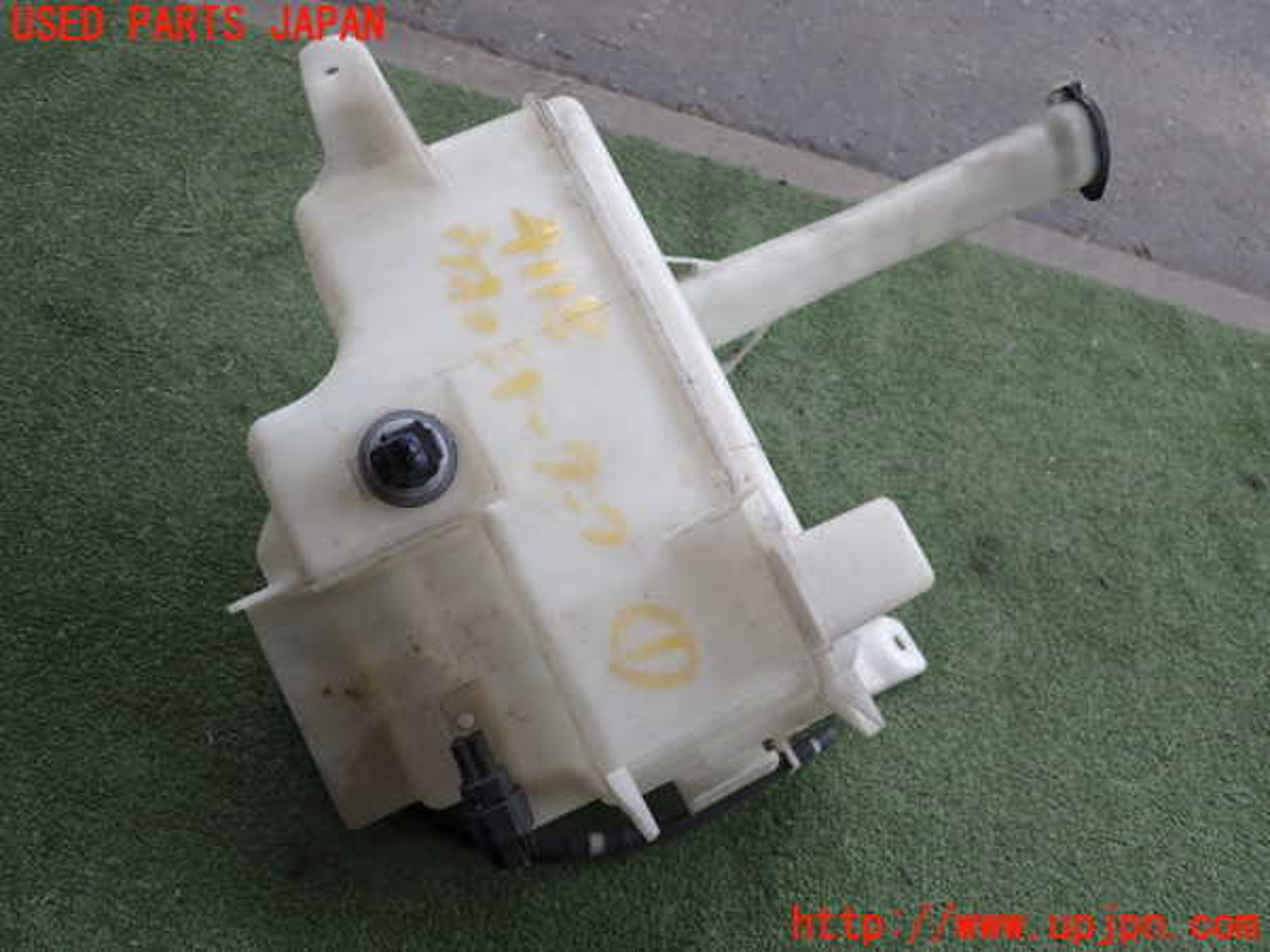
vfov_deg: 46.8
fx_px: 1101
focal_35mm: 30
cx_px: 635
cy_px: 476
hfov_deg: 60.0
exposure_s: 1/250
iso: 100
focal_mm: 5.4
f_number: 2.3
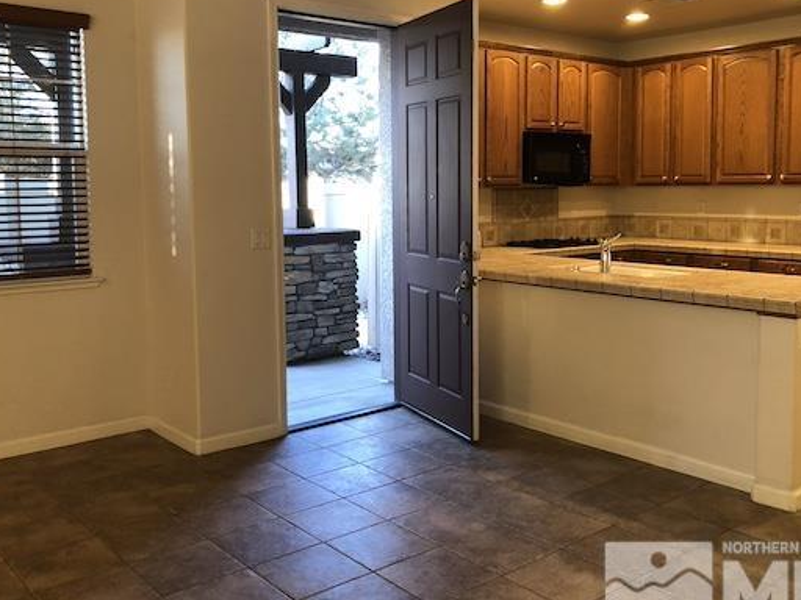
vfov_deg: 40.6
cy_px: 252
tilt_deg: -5.4
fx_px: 810
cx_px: 408
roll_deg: +1.3
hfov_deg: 52.6
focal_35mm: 35
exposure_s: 1/15
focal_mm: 4
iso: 40
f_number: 1.8
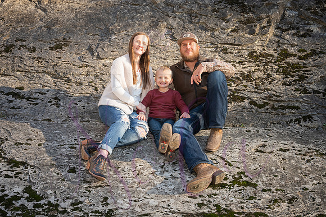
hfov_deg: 50.2
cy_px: 108
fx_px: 348
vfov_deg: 34.7
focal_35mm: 38
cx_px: 160
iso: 1600
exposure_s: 1/500
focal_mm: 37
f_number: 7.1
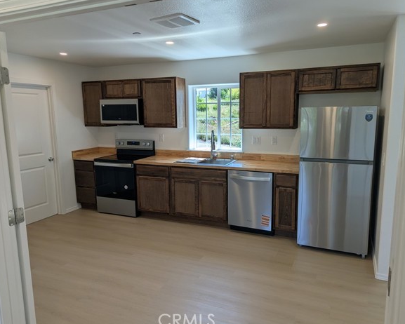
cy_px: 162
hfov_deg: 66.0
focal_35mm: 26
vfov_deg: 55.0
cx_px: 211
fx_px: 312
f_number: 1.85
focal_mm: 6.81
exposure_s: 1/262
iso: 48
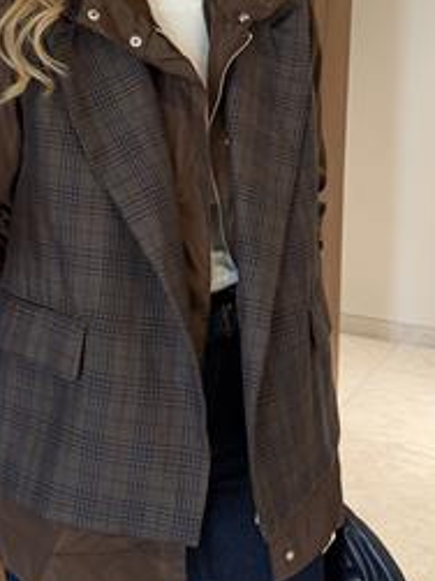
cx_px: 109
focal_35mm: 51
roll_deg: -1.1
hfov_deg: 28.1
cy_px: 154
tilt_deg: -3.8
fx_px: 855
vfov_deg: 36.7
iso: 640
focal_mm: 6.76
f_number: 1.78
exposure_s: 1/50
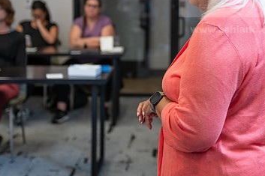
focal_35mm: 74
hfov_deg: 27.3
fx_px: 544
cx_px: 156
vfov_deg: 18.3
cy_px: 45
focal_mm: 45
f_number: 2.8
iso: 500
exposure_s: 1/160
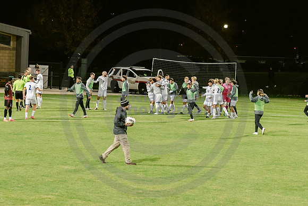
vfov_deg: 8.1
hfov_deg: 12.1
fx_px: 1454
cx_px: 206
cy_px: 98
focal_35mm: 170
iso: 2000
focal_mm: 70
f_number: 4
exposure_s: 1/160
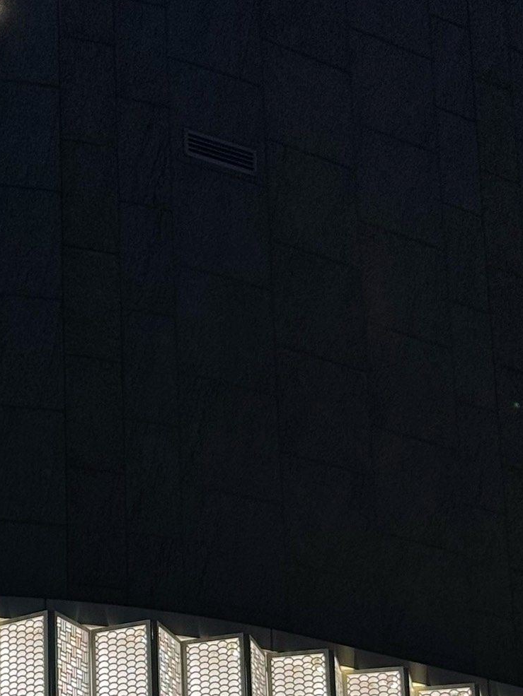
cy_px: 608
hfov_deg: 11.1
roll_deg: +1.6
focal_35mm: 133
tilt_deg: +21.2
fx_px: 2679
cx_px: 197
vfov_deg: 14.7
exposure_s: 1/50
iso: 64
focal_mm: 6.76
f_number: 1.78
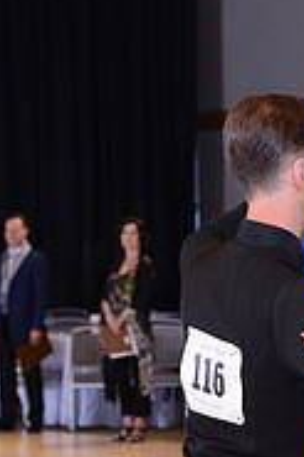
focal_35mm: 320
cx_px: 300
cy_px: 581
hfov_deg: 4.3
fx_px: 4061
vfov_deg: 6.4
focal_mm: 102
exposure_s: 1/250
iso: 1250
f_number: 5.6
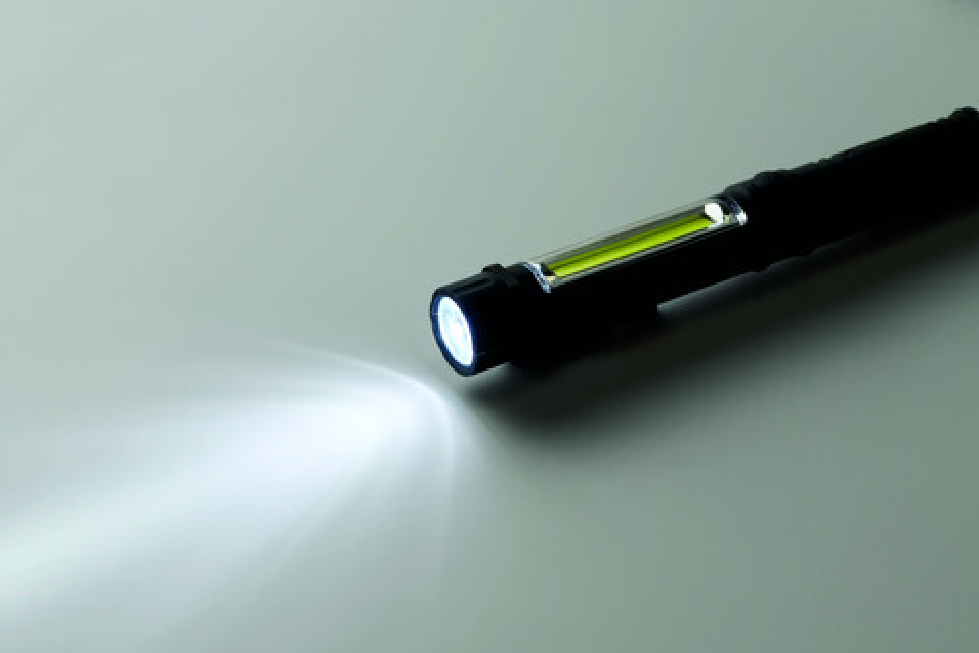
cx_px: 490
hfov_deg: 19.5
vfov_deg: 13.0
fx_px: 2856
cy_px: 326
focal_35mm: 105
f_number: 16
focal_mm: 105
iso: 100
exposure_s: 1/6
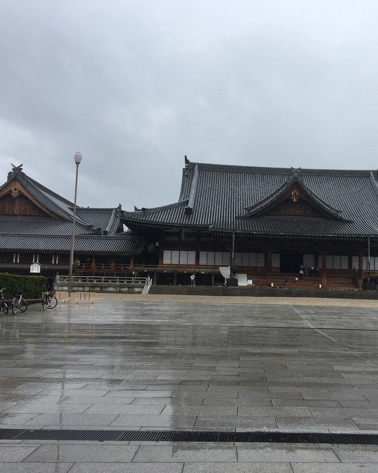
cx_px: 266
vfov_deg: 47.9
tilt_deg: +6.9
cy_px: 236
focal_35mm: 38
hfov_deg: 38.5
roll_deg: -0.9
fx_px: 531
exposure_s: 1/986
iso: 25
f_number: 2.2
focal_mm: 4.15
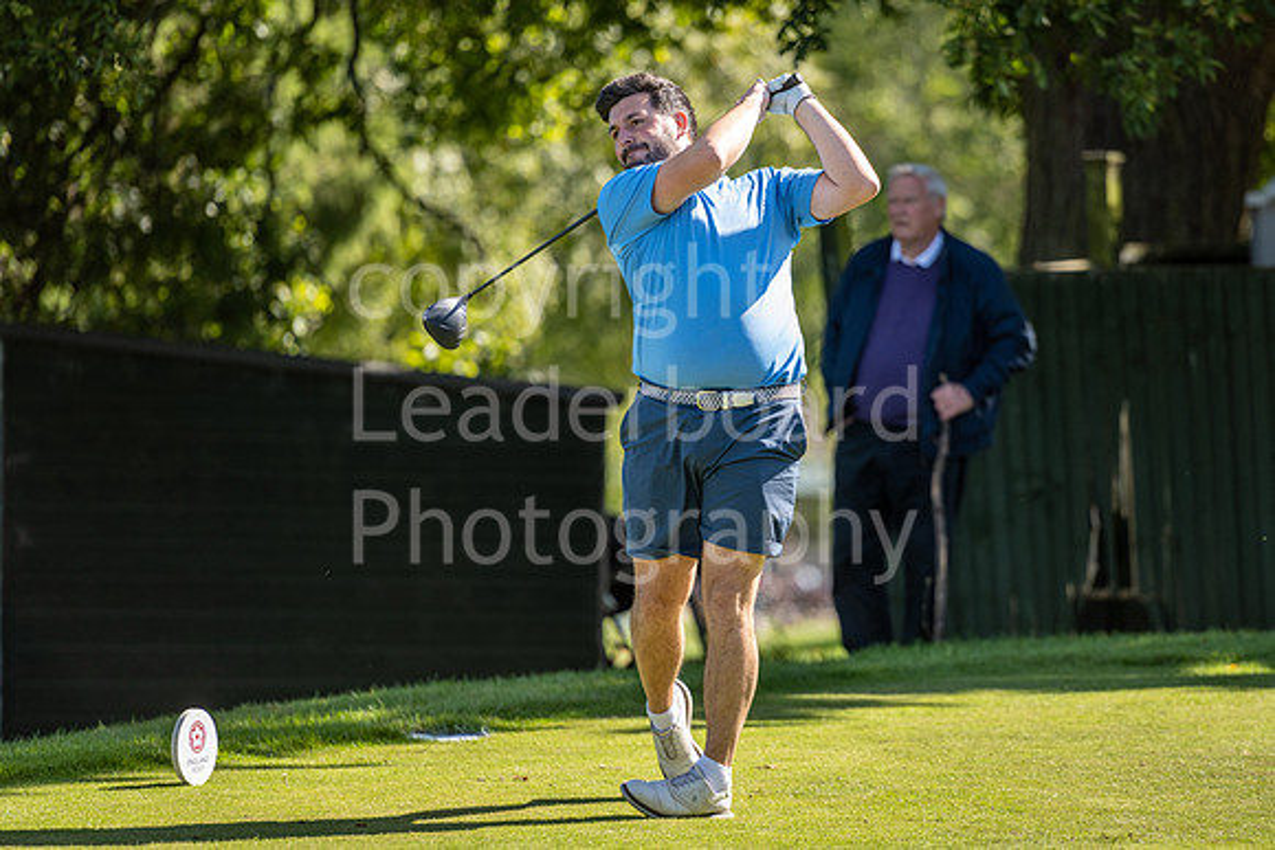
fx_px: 8201
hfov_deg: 8.9
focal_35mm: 232
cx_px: 694
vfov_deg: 5.9
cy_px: 372
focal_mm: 200
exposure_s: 1/1000
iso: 200
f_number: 2.8
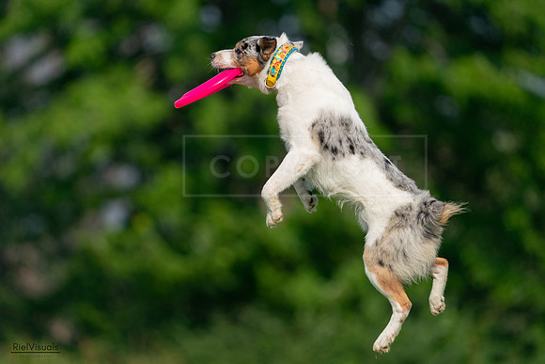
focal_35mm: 496
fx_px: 7510
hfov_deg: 4.2
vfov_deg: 2.8
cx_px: 272
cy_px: 182
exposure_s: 1/4000
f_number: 6.3
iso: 800
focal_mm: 496
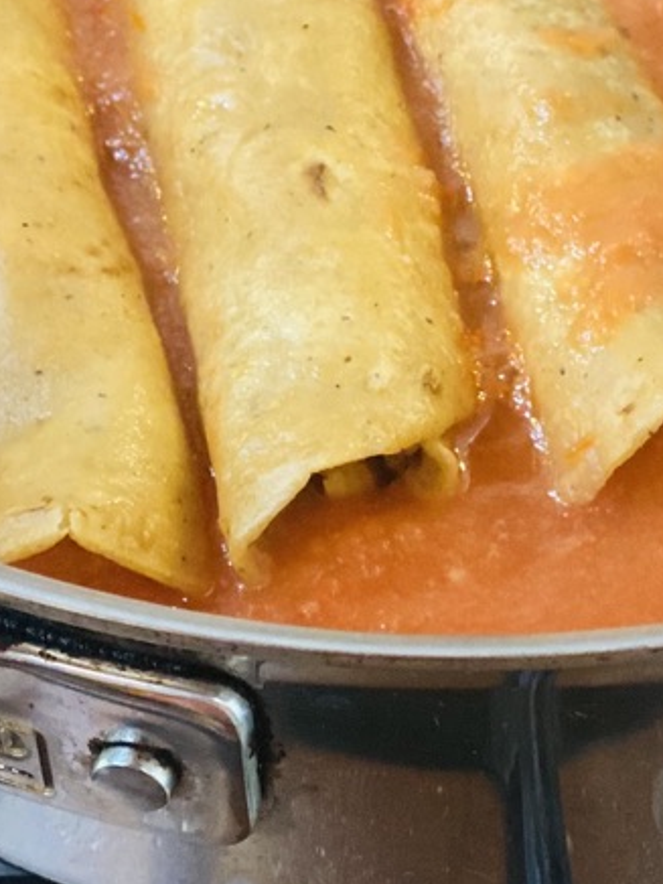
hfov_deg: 12.1
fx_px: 3116
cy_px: 209
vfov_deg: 16.1
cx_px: 377
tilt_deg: -48.6
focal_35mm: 122
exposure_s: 1/30
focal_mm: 6
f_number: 2
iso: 400
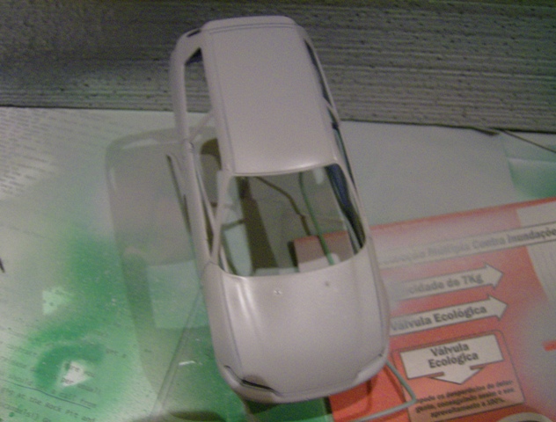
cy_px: 211
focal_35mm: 36
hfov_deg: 51.2
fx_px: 581
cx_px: 278
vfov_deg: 40.0
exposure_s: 1/6.08
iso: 200
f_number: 2.8
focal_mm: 6
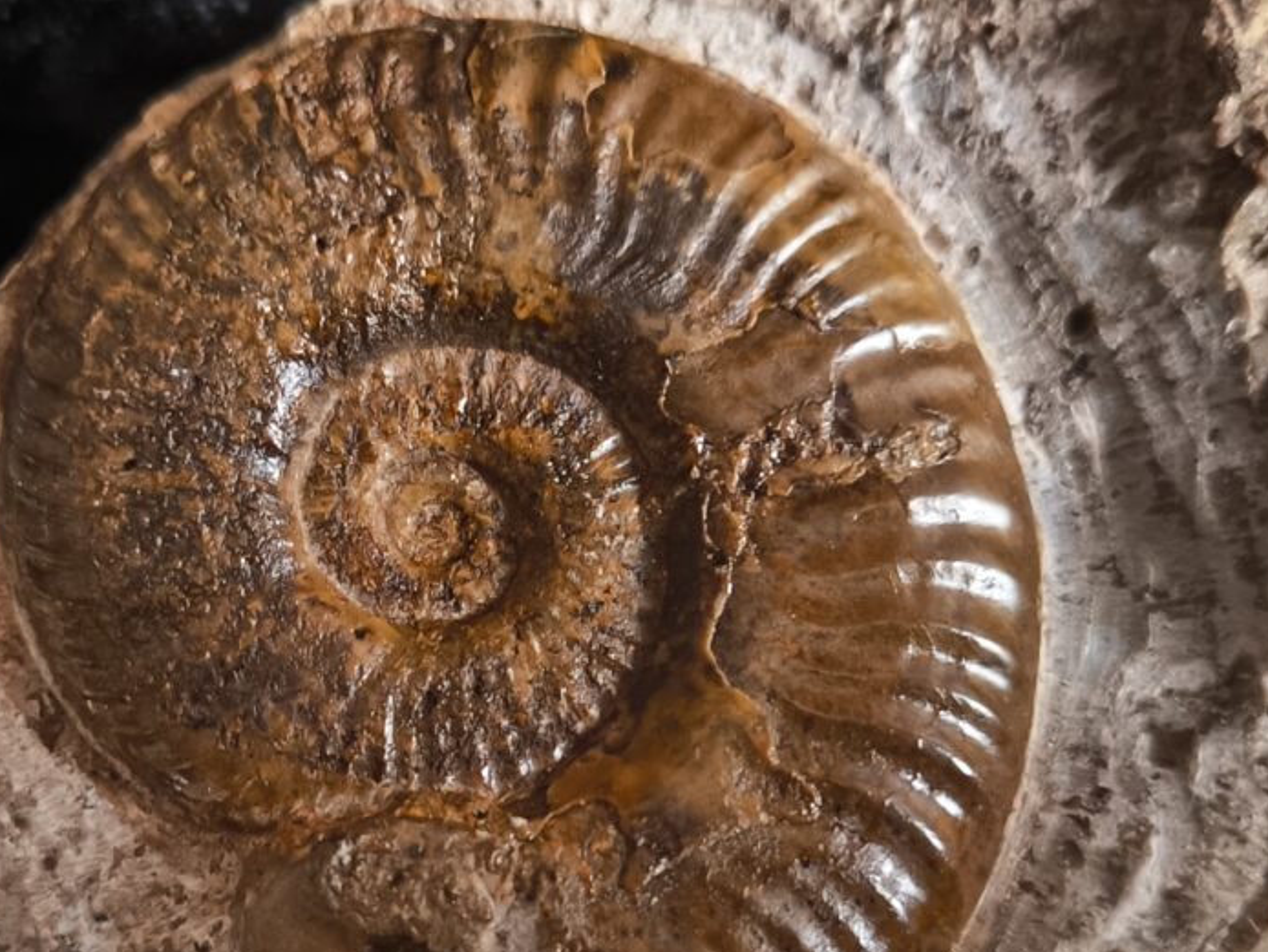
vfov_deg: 20.4
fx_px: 2638
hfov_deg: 27.0
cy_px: 654
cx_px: 510
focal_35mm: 72
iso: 400
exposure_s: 1/25
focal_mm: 6.92
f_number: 1.9
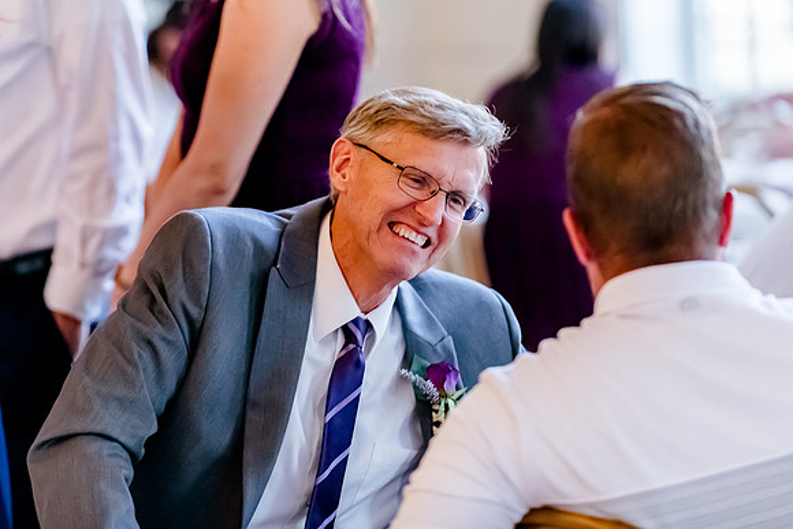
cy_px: 181
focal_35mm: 210
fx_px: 4629
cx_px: 271
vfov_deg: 6.5
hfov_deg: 9.8
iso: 3200
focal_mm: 155
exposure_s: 1/160
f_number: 2.8
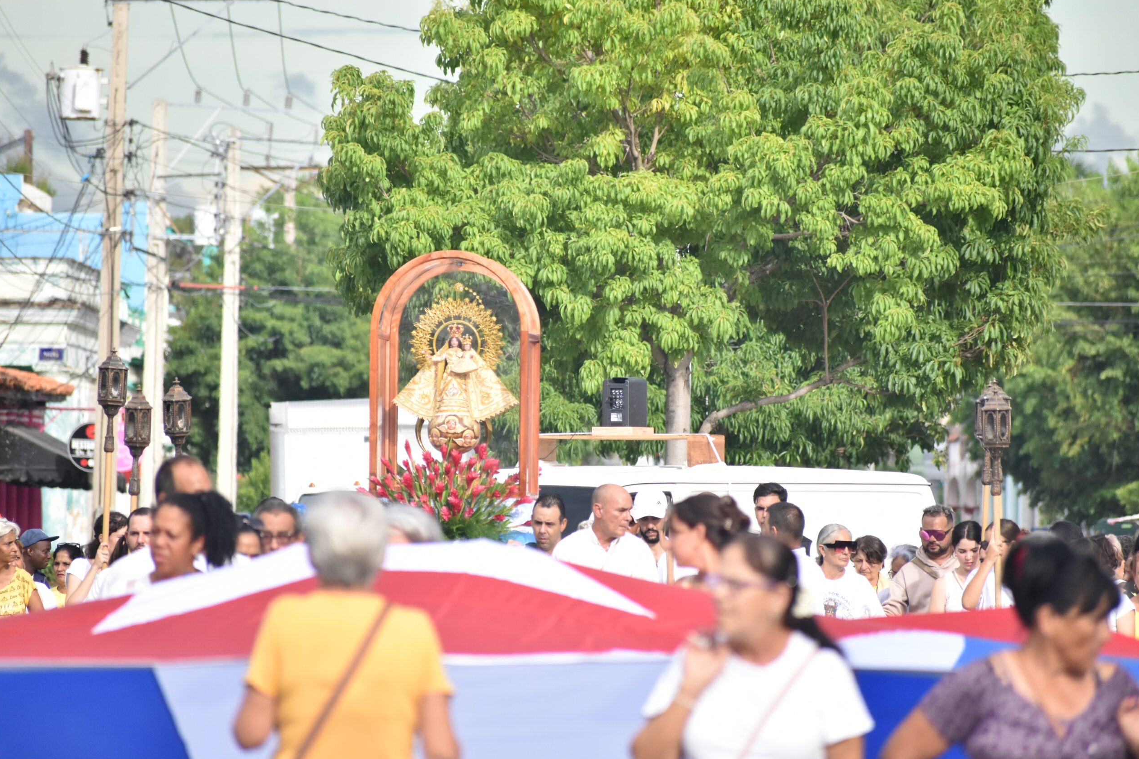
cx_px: 566
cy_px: 382
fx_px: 12529
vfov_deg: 3.5
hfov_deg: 5.2
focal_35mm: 396
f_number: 6
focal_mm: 260
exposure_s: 1/800
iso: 800
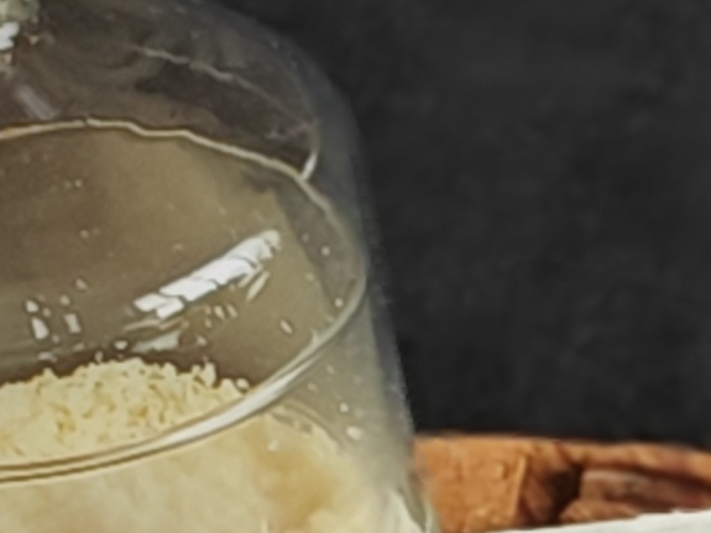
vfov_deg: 4.1
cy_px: 1369
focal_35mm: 356
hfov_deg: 5.3
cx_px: 2033
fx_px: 7311
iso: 100
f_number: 0.95
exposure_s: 1/100
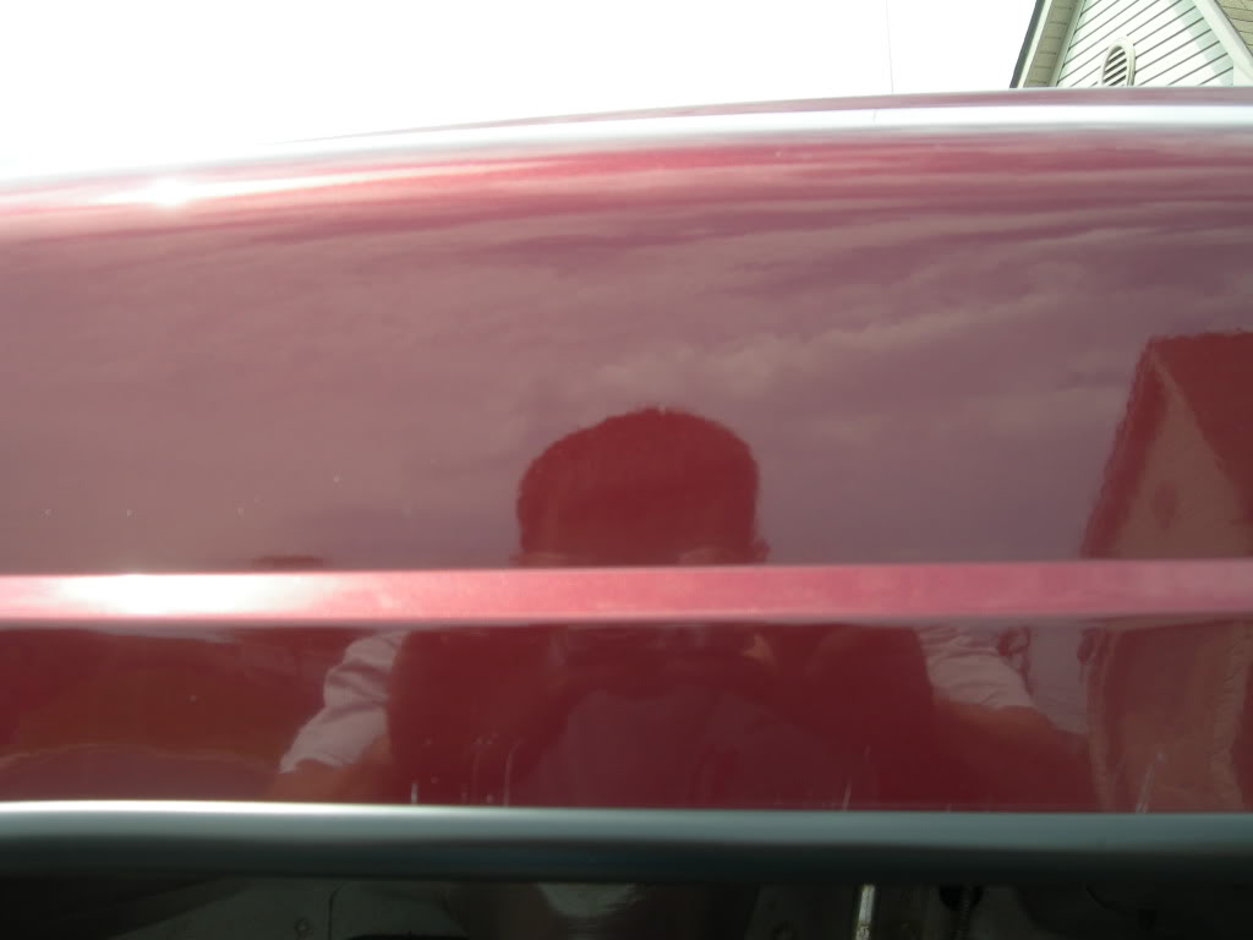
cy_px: 470
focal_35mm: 38
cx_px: 626
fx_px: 1375
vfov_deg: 37.7
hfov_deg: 49.0
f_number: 4.8
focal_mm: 7.8
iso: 50
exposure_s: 1/180
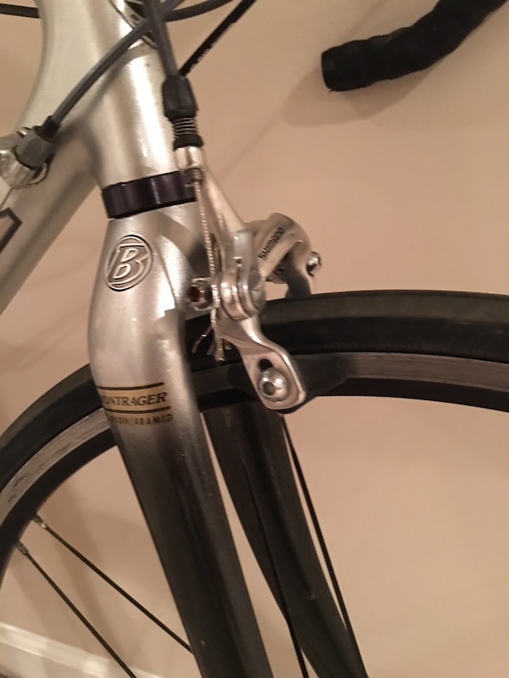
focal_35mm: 29
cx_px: 254
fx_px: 569
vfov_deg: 61.7
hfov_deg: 48.2
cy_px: 339
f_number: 2.2
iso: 160
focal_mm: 4.15
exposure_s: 1/4
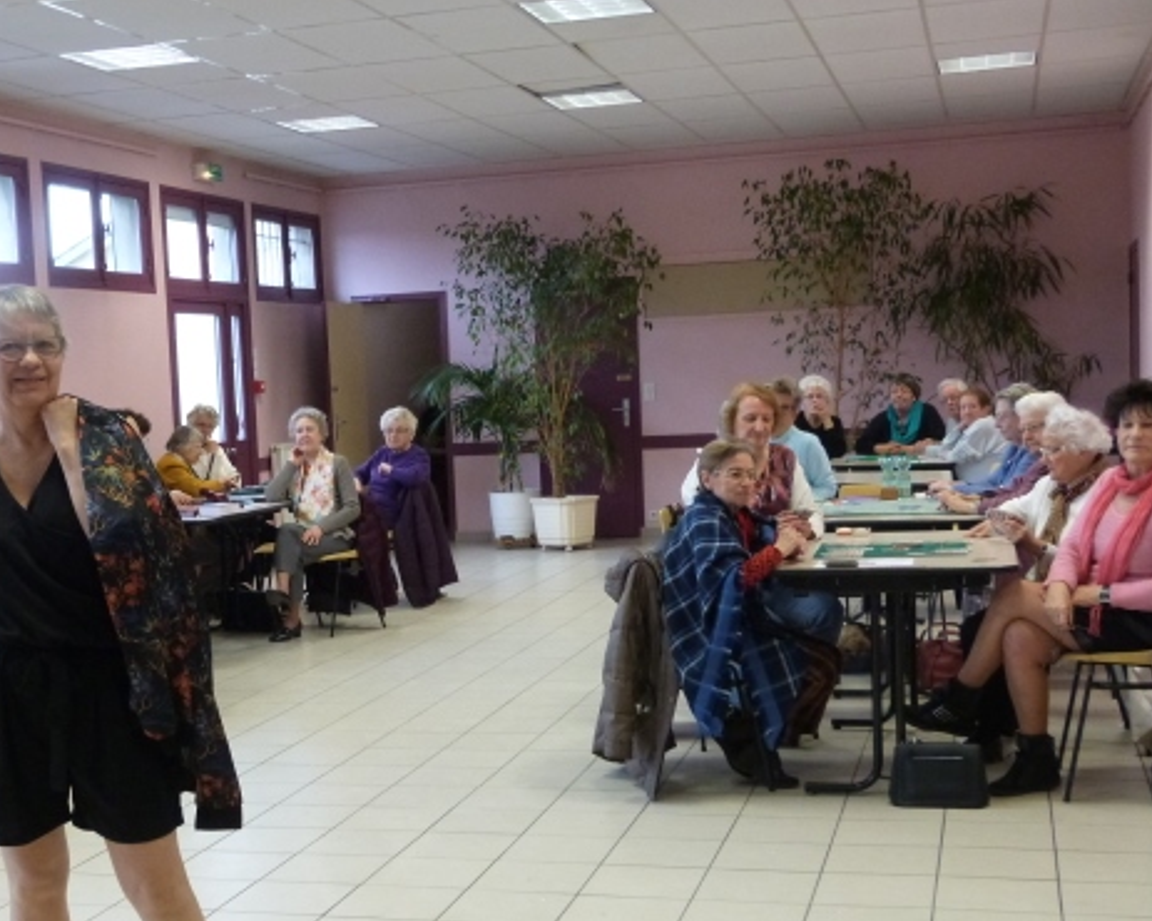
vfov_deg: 28.0
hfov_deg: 34.4
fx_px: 1840
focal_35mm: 54
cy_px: 545
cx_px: 366
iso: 400
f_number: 3.1
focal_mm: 7
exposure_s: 1/40
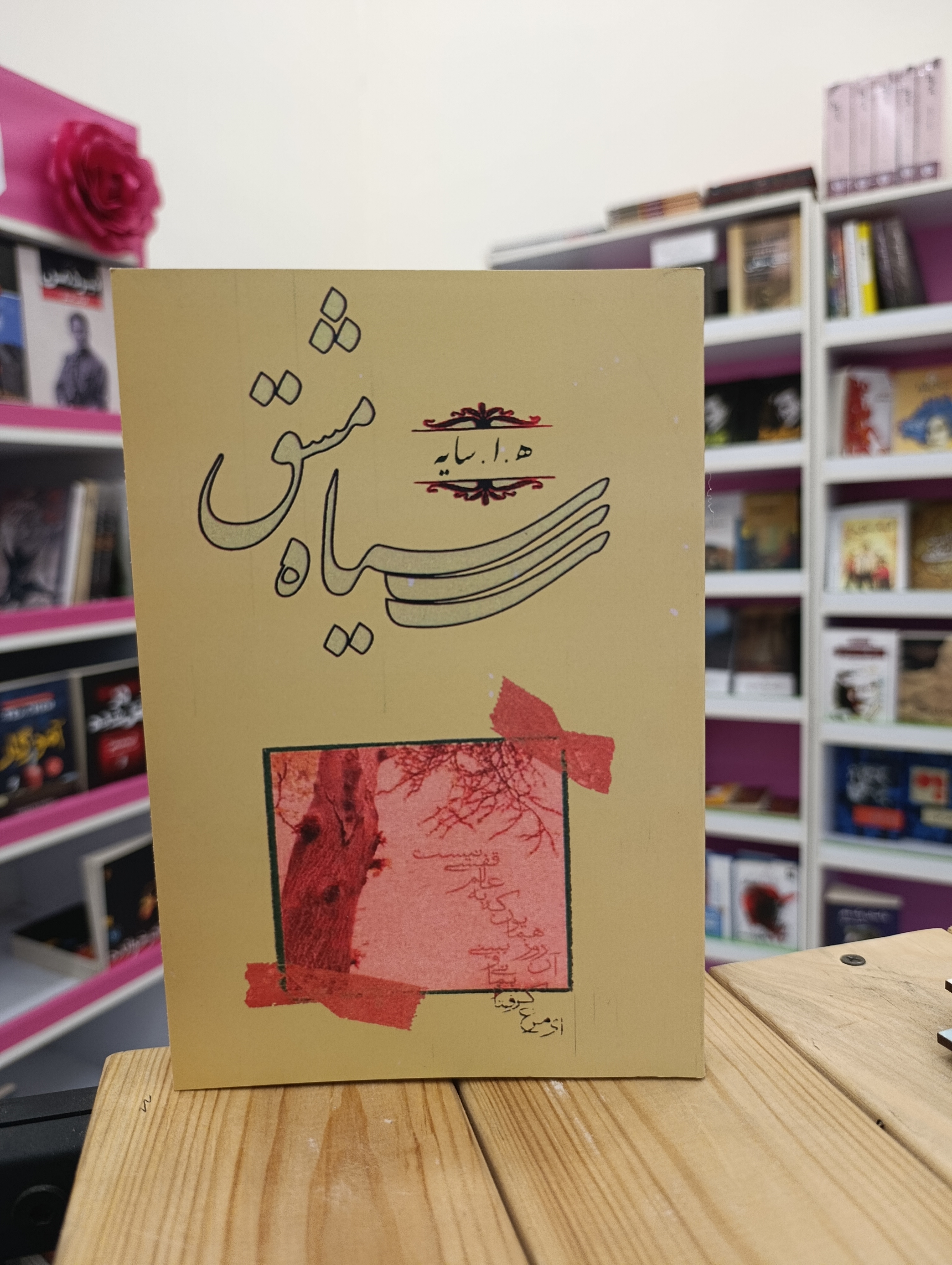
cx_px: 476
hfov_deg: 59.0
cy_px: 632
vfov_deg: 73.8
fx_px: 841
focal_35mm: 23
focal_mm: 6.11
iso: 695
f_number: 1.65
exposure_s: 1/100
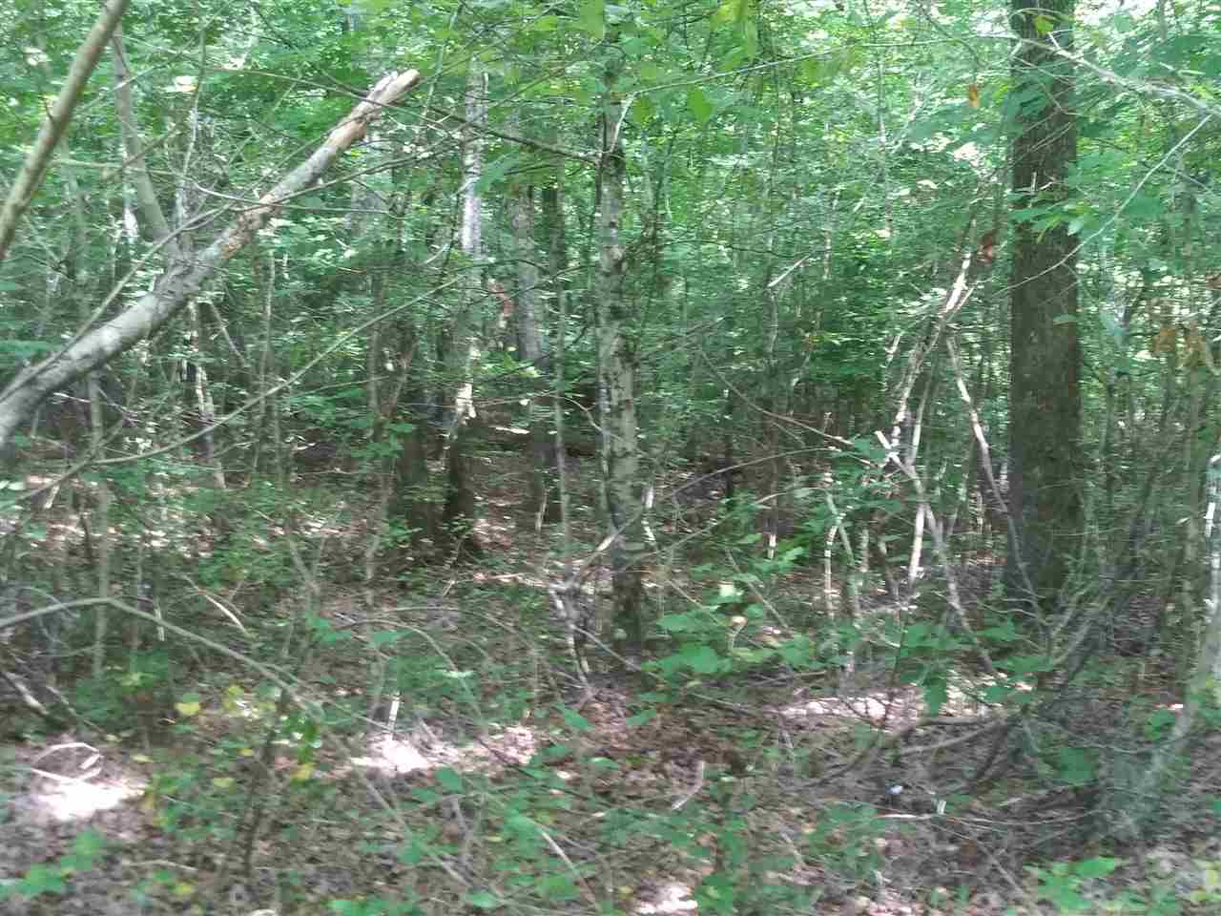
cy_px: 458
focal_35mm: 50
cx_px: 610
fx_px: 1764
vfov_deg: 29.1
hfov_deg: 38.2
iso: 150
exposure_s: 1/30
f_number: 2.2
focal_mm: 3.7
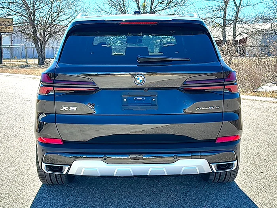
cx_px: 138
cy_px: 104
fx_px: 320
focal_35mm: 40
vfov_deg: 36.0
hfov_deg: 46.8
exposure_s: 1/2481
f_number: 1.78
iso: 80
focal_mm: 6.86
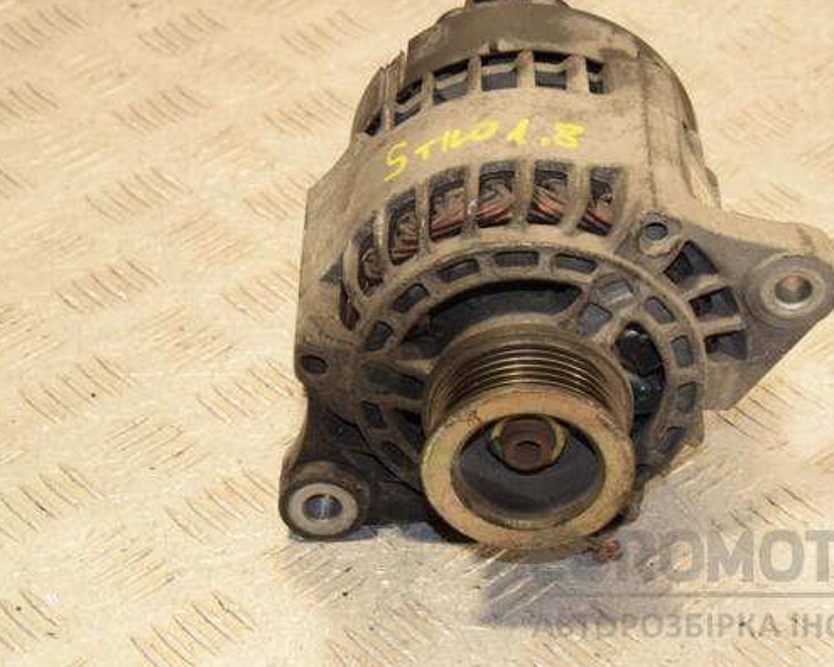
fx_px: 2616
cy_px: 331
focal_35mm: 106
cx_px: 500
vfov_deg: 14.5
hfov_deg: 18.1
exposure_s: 1/50
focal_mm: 62
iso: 800
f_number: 10
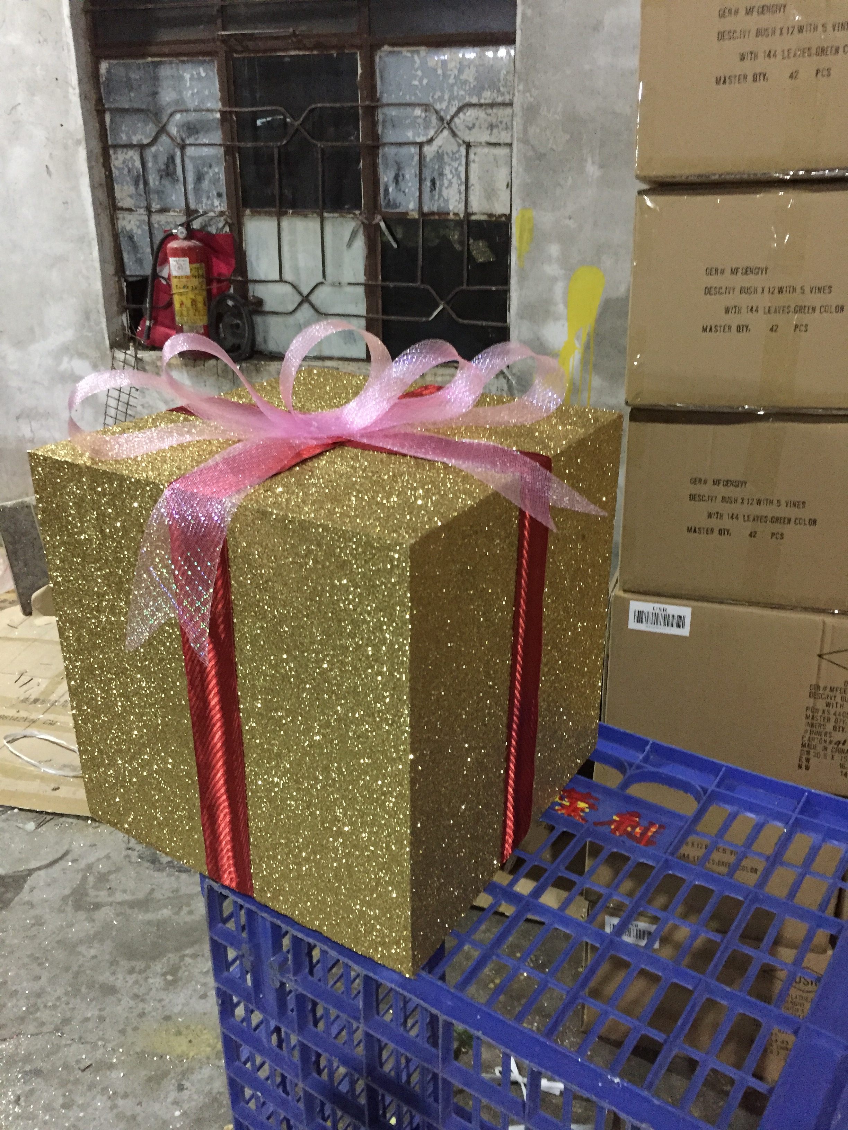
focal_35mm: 29
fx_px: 947
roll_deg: +0.0
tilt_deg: -20.2
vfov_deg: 61.7
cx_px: 424
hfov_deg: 48.2
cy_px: 565
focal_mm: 4.15
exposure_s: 1/17
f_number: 2.2
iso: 500
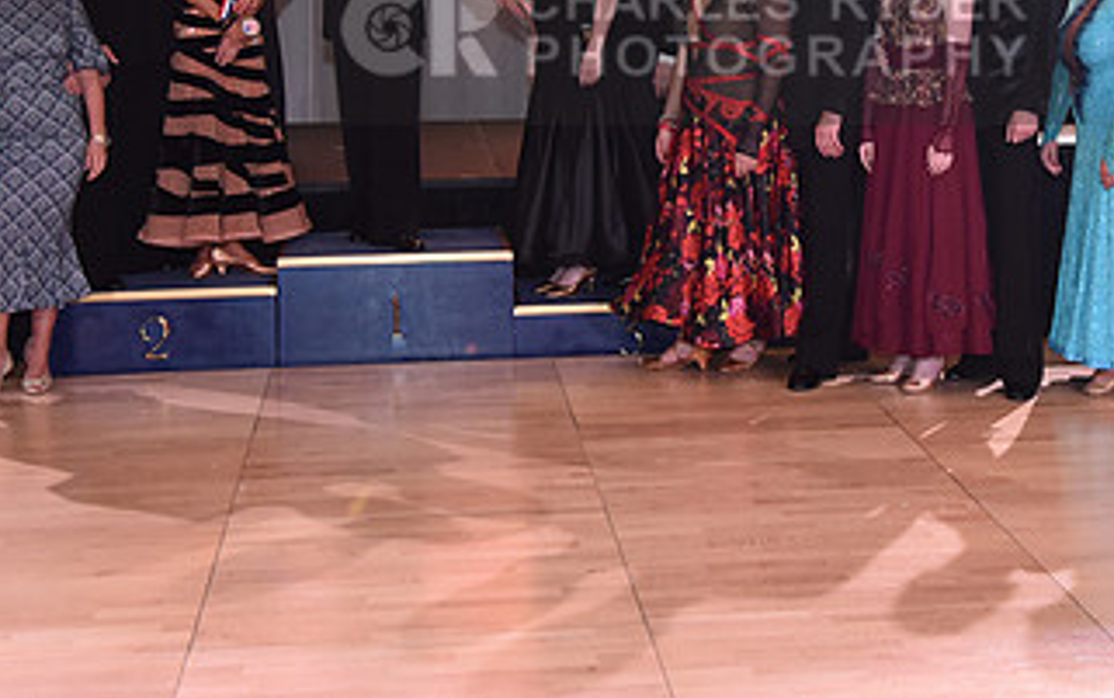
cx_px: 691
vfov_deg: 18.2
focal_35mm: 70
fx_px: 2126
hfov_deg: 29.3
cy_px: 33
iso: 2000
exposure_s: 1/250
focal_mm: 38
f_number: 4.5
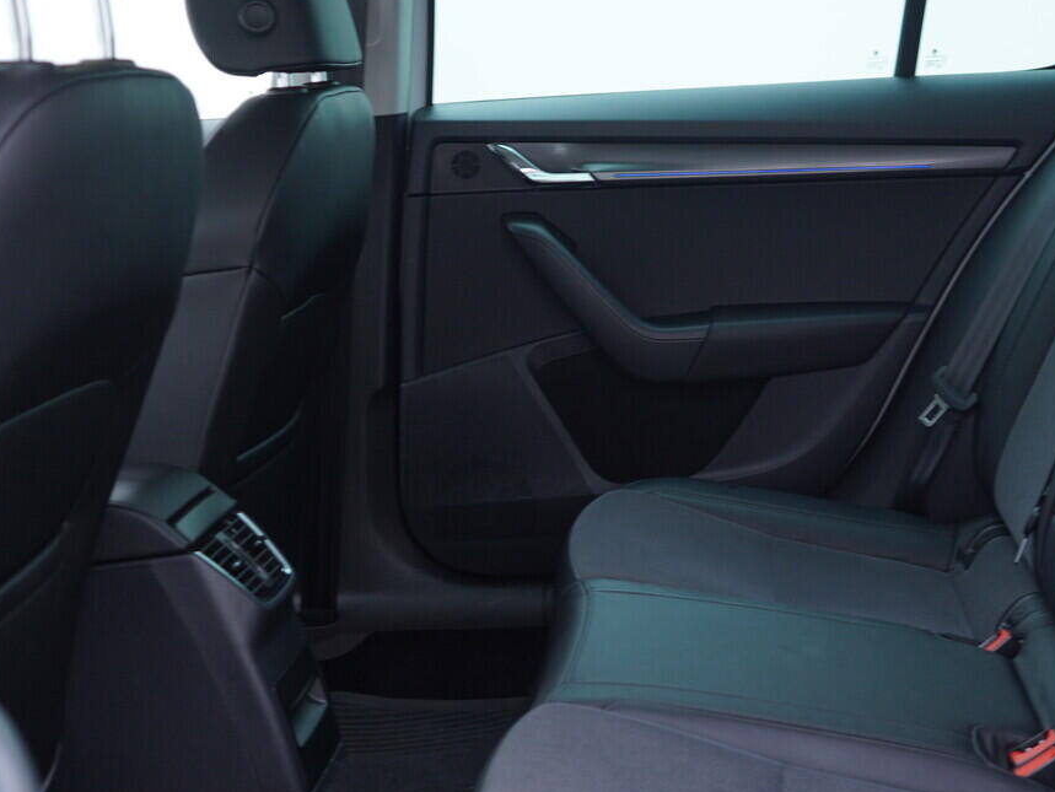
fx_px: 1768
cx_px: 699
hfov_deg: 32.9
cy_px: 356
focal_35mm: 58
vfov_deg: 25.2
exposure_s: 1/40
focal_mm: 24
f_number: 2.8
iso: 160
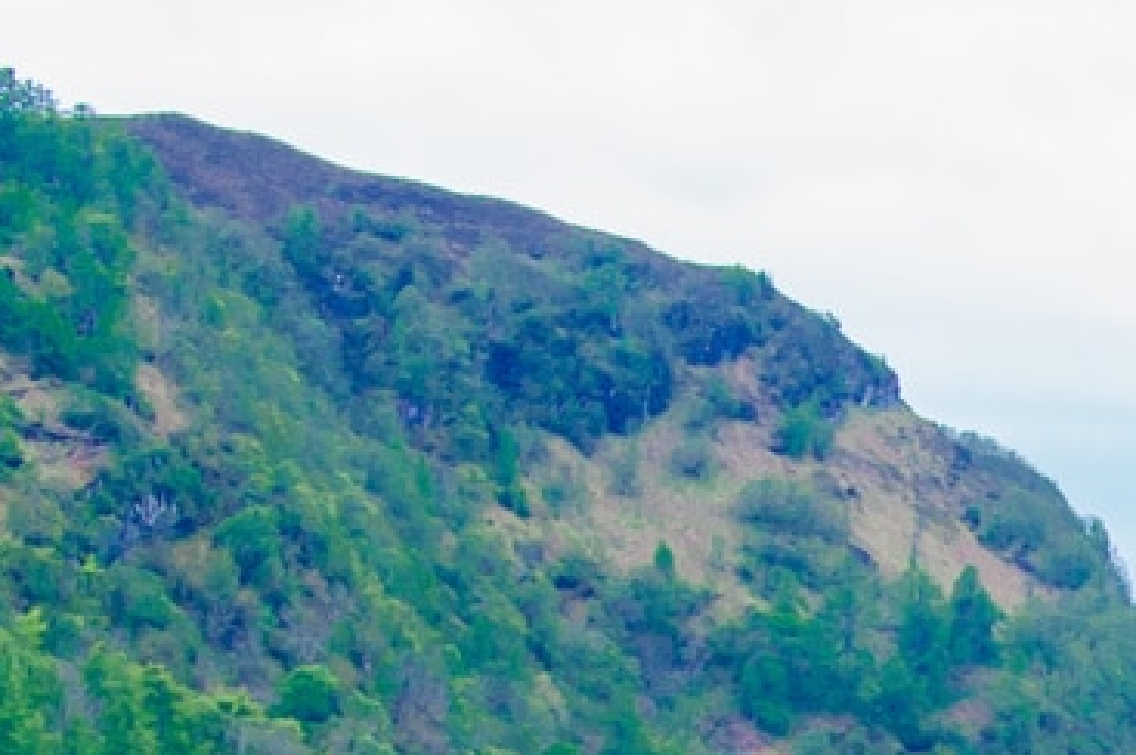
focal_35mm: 235
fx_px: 7409
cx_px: 1555
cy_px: 1567
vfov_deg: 5.7
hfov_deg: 8.6
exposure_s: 1/125
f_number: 10
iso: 400
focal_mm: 34
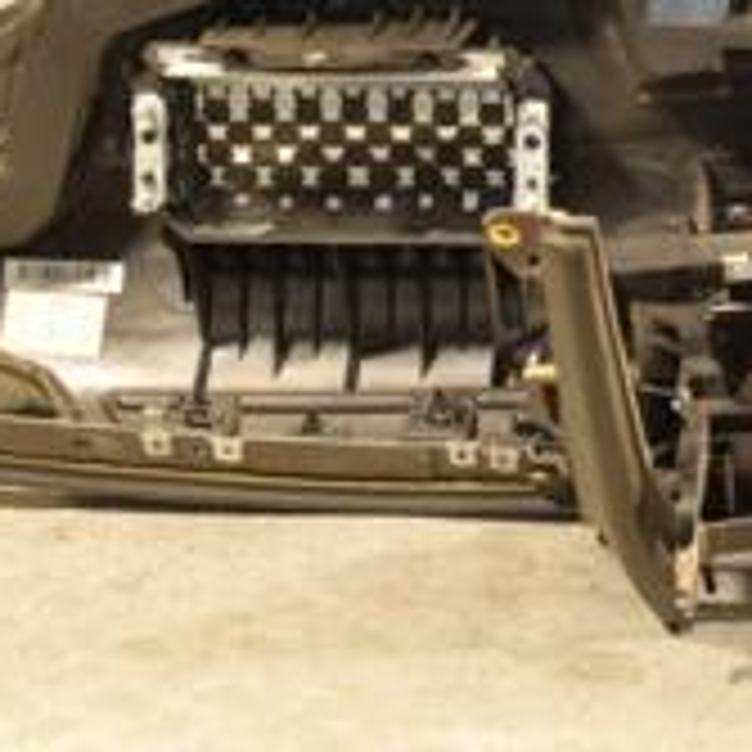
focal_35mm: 101
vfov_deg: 16.7
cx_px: 896
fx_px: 2482
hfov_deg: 16.5
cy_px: -72
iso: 800
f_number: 5
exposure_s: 1/125
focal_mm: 22
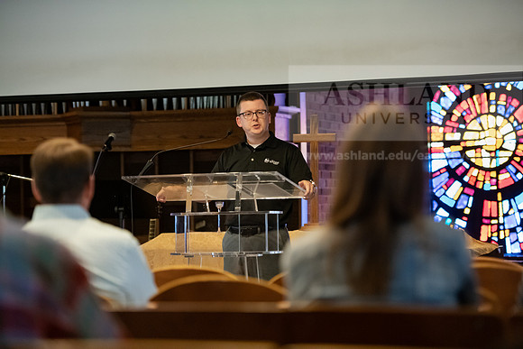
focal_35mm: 120
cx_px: 262
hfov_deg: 17.1
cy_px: 174
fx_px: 1744
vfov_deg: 11.4
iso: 5000
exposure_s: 1/200
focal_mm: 120
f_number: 2.8
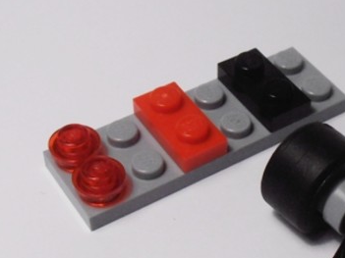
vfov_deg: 15.5
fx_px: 946
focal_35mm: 95
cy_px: 172
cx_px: 264
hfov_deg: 20.5
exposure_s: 1/160
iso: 80
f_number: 3.9
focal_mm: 6.61
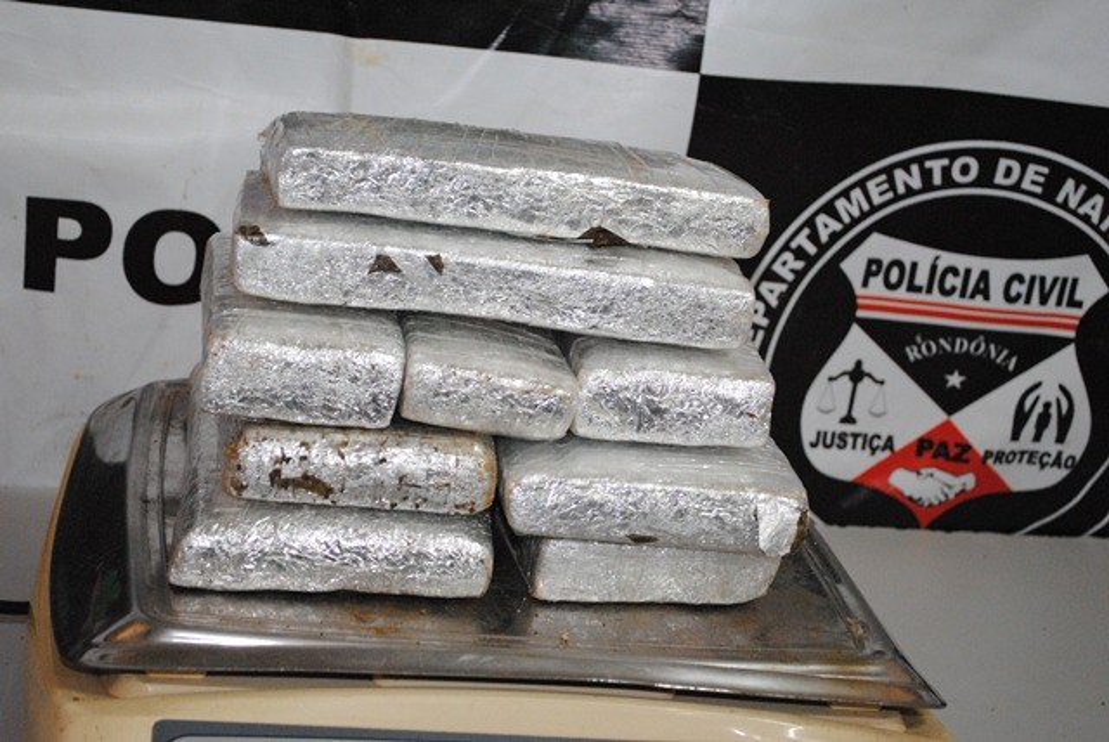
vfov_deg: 20.7
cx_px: 554
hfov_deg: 30.5
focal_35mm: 66
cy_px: 371
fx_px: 2035
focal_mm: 44
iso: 1600
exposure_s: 1/50
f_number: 5.3
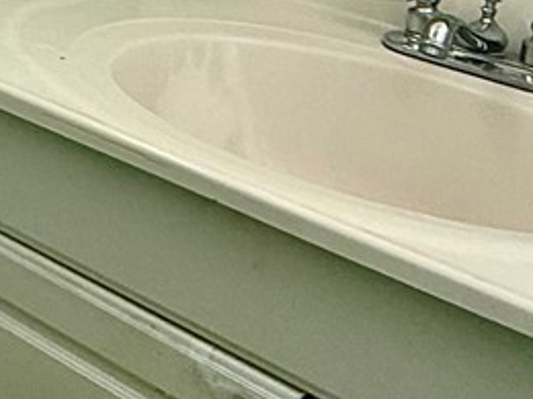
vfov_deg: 15.4
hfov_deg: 16.9
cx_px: -533
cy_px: -256
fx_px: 1324
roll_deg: -1.6
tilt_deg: -7.8
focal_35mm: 86
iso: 100
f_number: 2.2
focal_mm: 2.22
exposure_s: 1/99
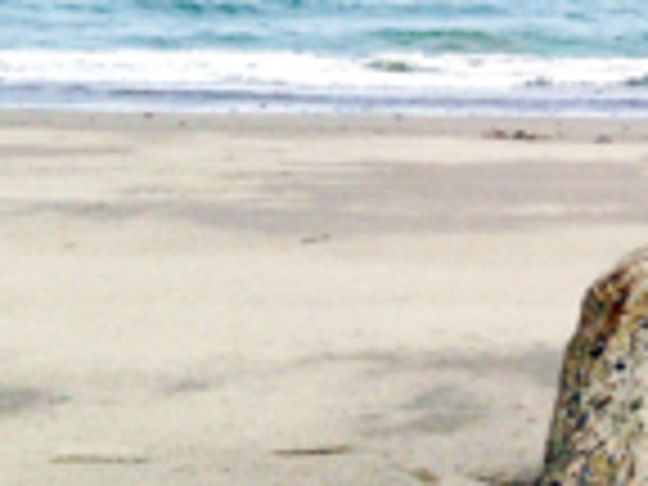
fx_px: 1928
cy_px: 0
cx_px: 738
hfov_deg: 18.3
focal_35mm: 103
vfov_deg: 14.1
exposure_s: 1/2584
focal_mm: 4.13
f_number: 2.4
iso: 50
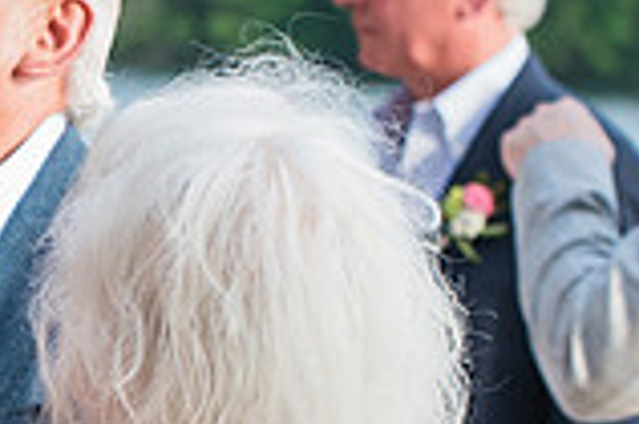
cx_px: -174
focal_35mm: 385
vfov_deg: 3.6
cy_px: 309
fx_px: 6827
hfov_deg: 5.3
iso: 200
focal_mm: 70
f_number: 4
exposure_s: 1/320
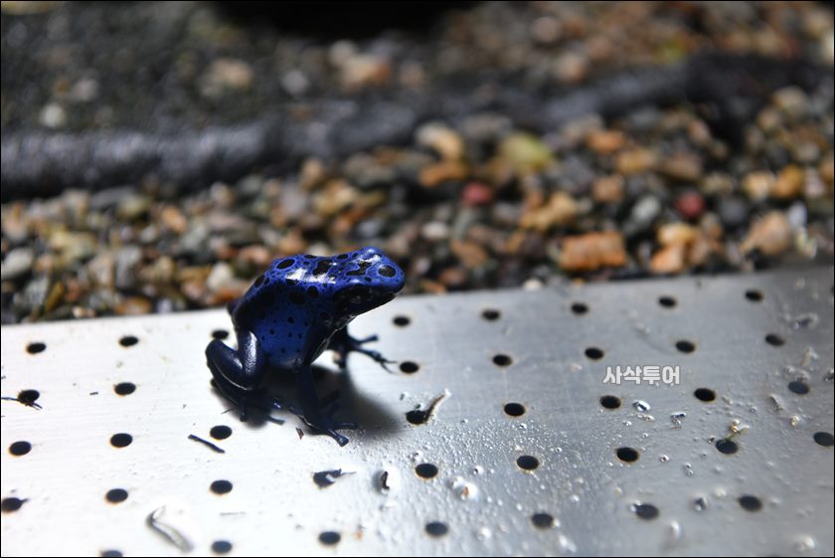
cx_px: 418
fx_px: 1508
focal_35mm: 65
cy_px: 279
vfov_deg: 20.9
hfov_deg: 30.9
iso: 800
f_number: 5
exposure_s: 1/100
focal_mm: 65
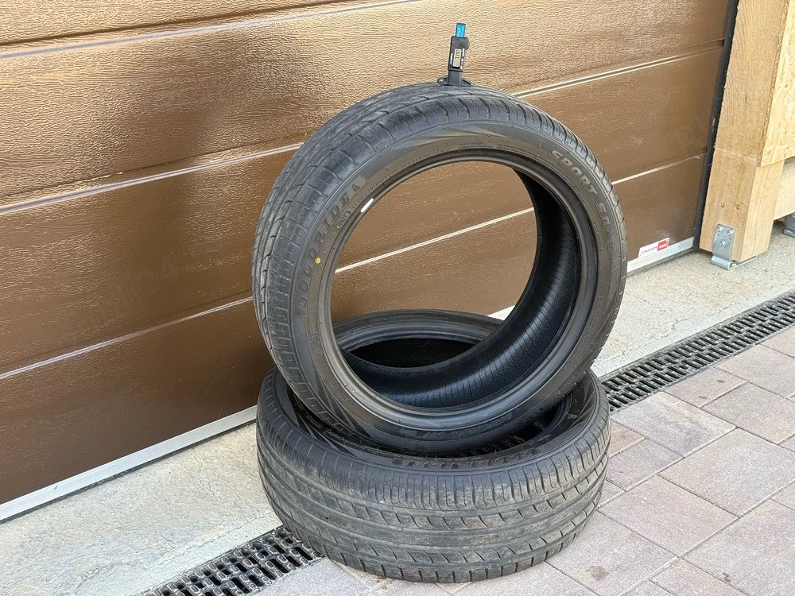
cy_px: 298
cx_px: 398
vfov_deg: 30.3
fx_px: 1102
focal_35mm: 48
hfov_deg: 39.7
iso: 80
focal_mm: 6.76
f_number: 1.78
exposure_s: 1/231
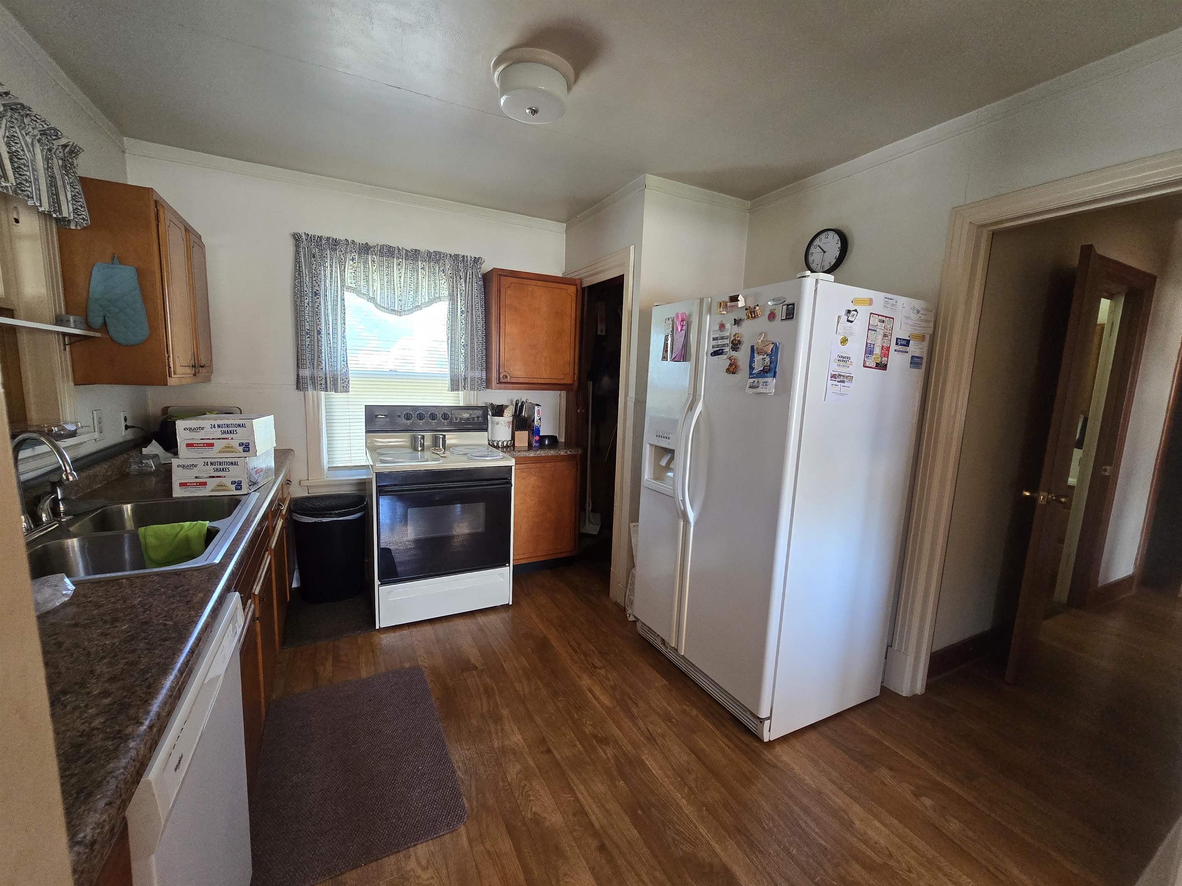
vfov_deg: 89.9
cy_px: 443
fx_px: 444
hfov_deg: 106.2
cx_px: 591
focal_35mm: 13
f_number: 2.2
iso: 320
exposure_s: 1/60
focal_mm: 2.2
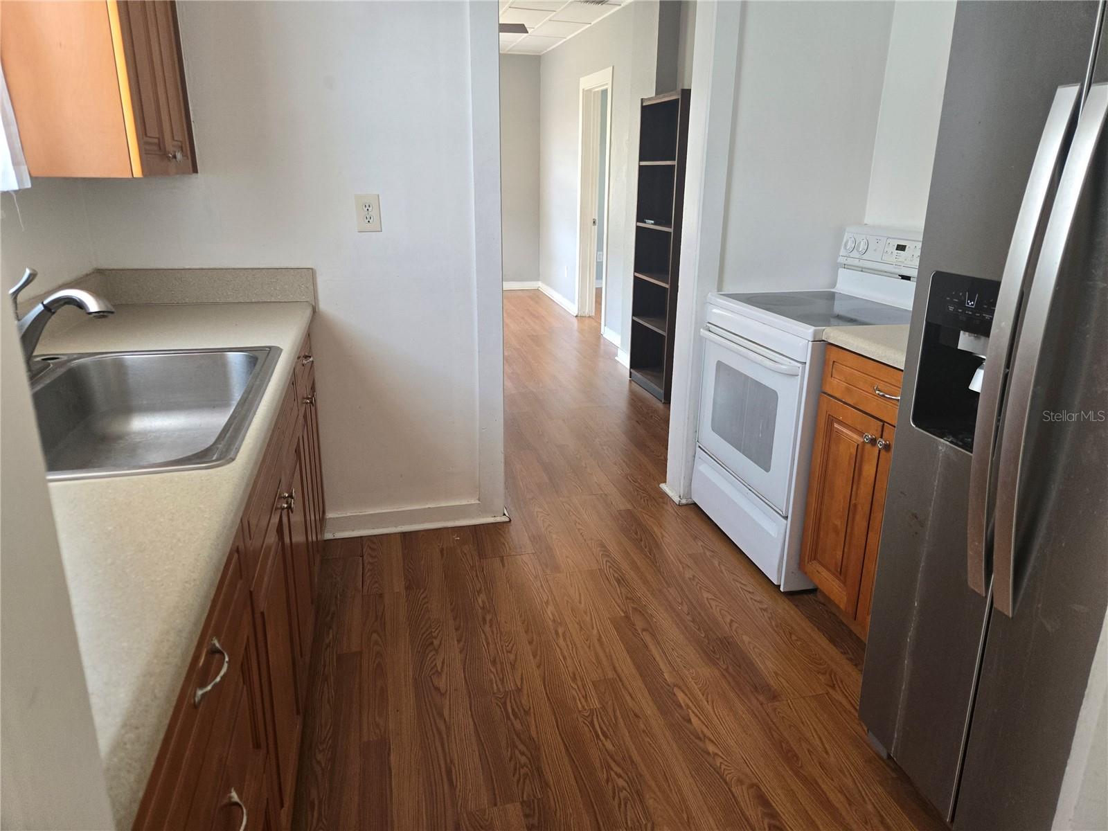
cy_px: 416
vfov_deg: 58.9
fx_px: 736
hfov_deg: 73.9
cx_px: 554
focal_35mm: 23
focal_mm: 5.4
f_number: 1.8
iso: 250
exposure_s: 1/120
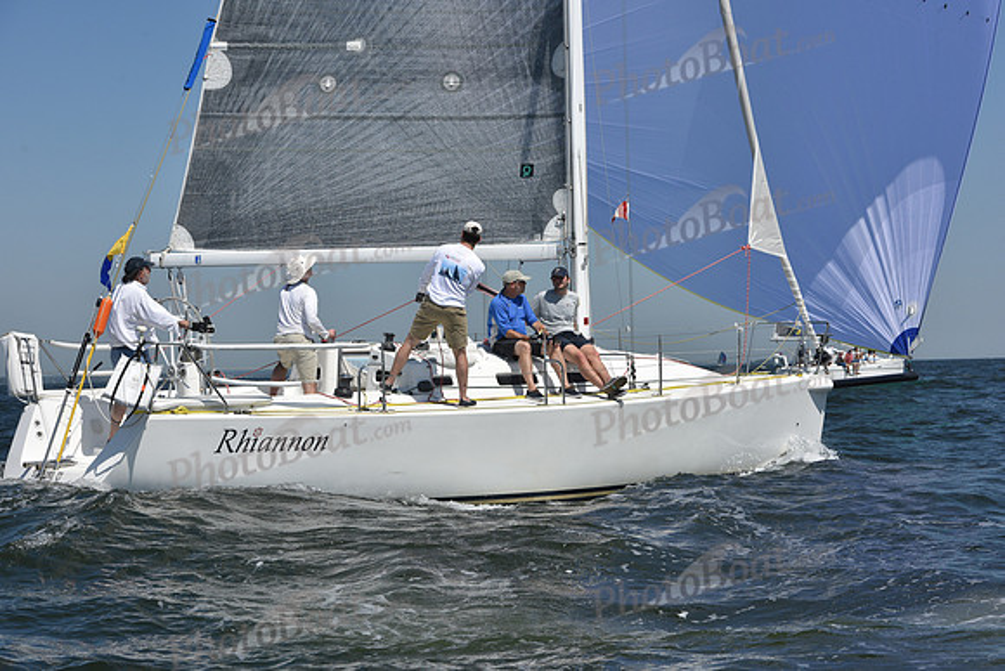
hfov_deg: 28.8
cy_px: 336
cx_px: 502
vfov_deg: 19.5
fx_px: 1955
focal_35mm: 70
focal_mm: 70
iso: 250
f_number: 9
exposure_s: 1/1250
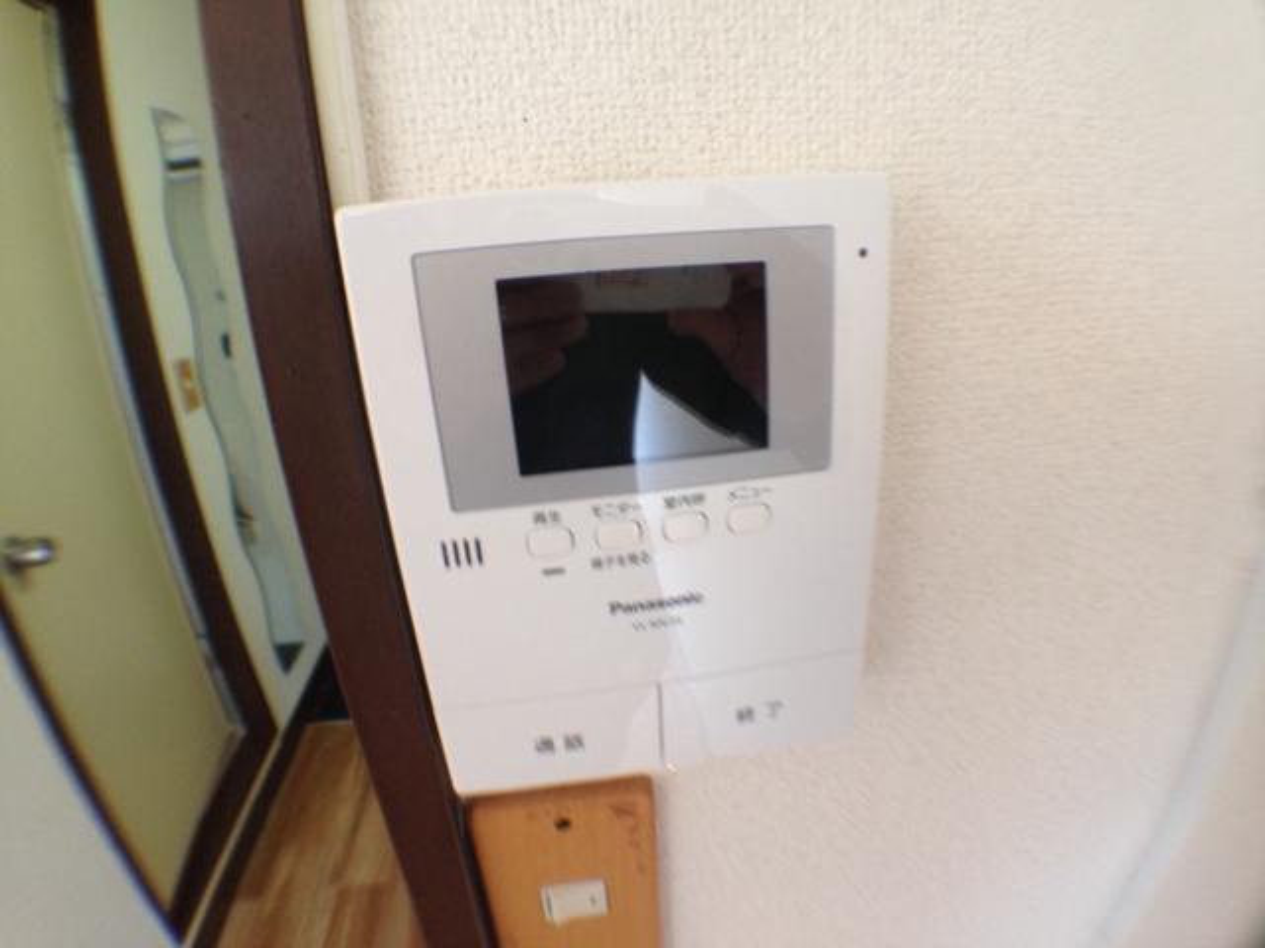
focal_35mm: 33
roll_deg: +5.4
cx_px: 632
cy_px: 474
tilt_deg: -21.4
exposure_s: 1/20
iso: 125
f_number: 2.4
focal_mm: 4.12
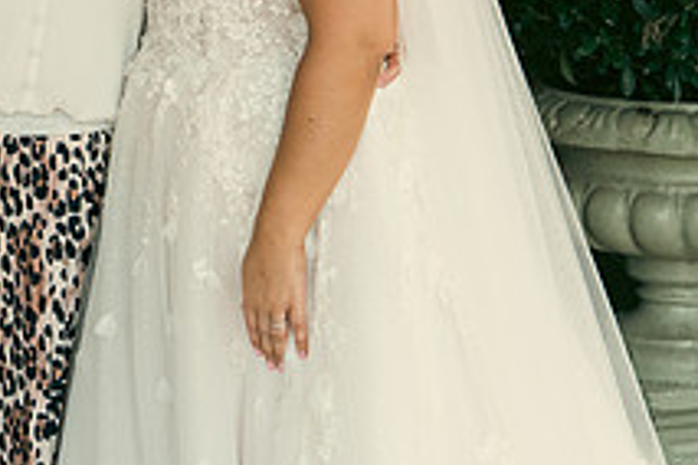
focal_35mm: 163
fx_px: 3160
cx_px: 102
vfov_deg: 8.4
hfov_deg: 12.5
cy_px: -11
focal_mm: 40
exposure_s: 1/200
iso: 500
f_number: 3.5
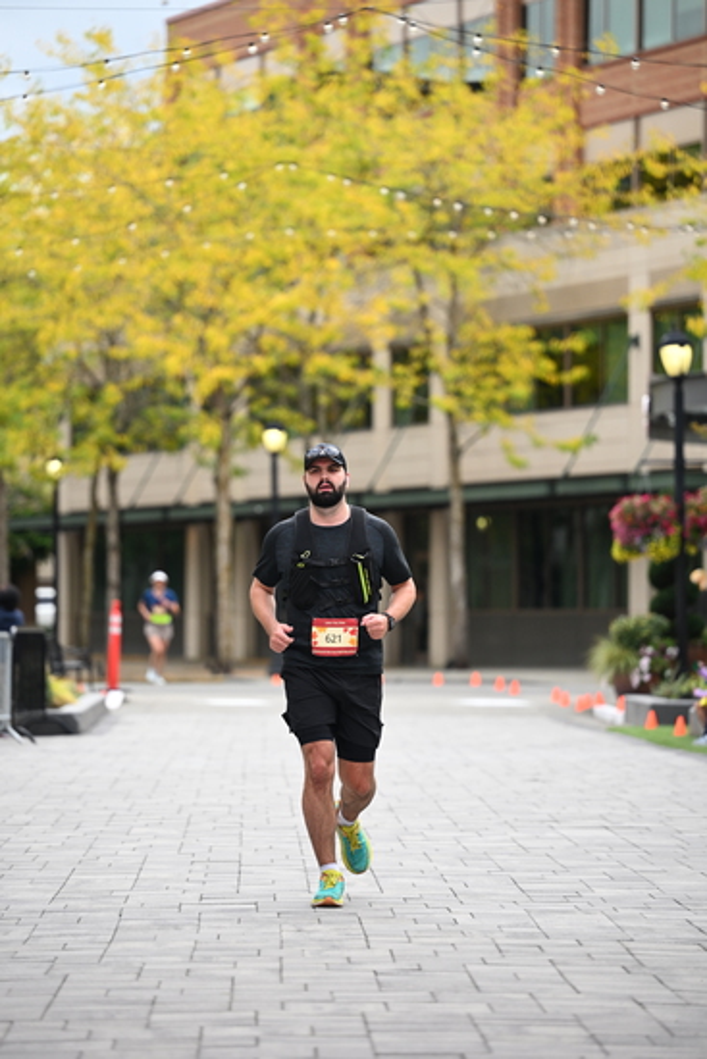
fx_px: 4416
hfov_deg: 9.2
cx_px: 354
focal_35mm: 150
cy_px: 530
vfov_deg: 13.7
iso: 640
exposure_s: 1/2500
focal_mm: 150
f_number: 2.8
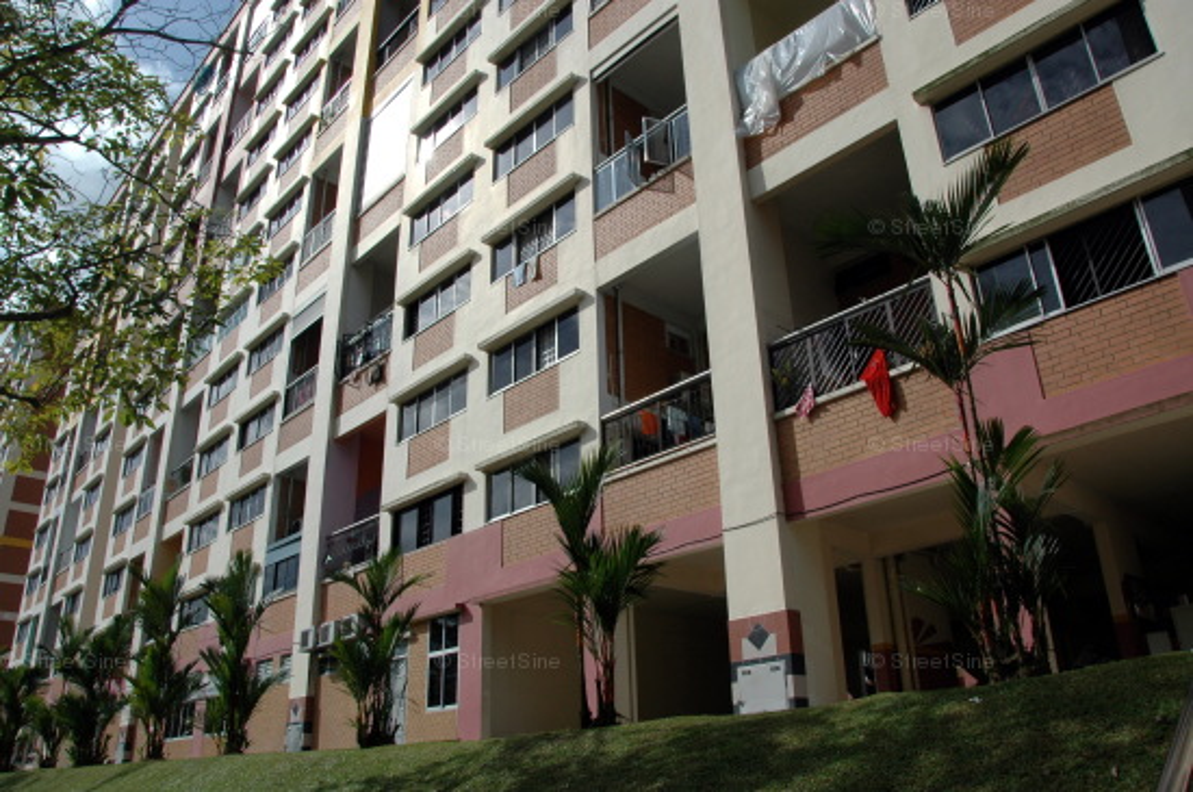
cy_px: 396
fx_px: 893
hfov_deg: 67.5
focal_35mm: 27
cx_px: 596
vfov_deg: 47.8
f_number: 11
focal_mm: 18
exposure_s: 1/500
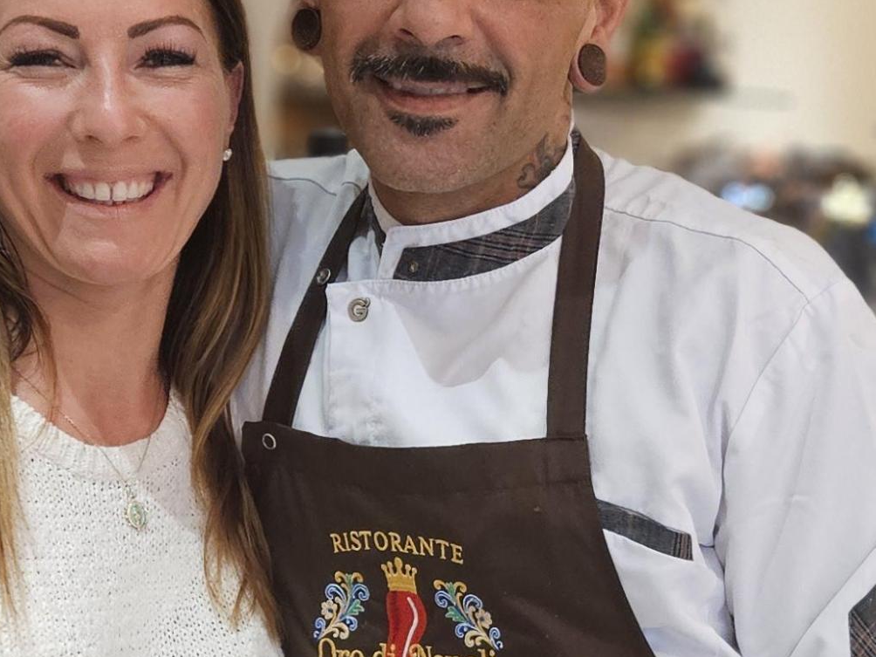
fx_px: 1113
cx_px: 318
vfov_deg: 32.8
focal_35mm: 44
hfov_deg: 42.6
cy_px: 291
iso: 640
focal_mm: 5.4
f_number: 1.8
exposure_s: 1/100
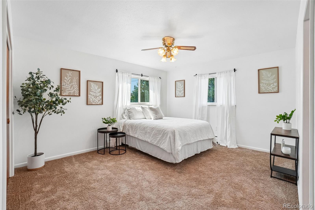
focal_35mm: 15
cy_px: 105
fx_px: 131
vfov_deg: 77.3
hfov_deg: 100.4
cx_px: 158
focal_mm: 10
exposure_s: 1/50
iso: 400
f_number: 8
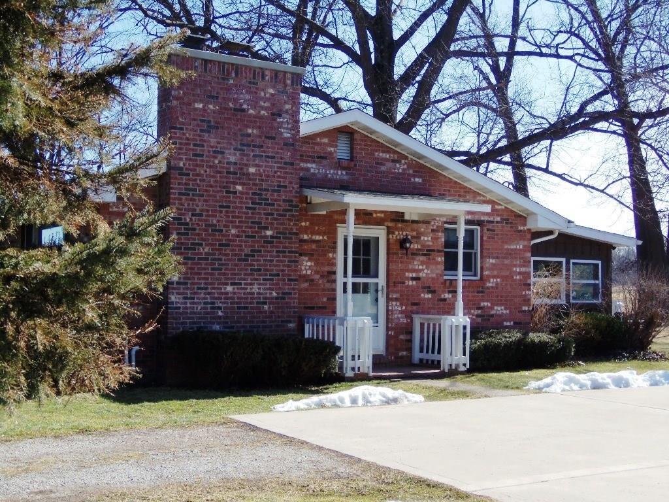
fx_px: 947
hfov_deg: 38.9
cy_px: 251
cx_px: 334
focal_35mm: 49
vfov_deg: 29.7
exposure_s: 1/320
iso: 64
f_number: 3.8
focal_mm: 8.7
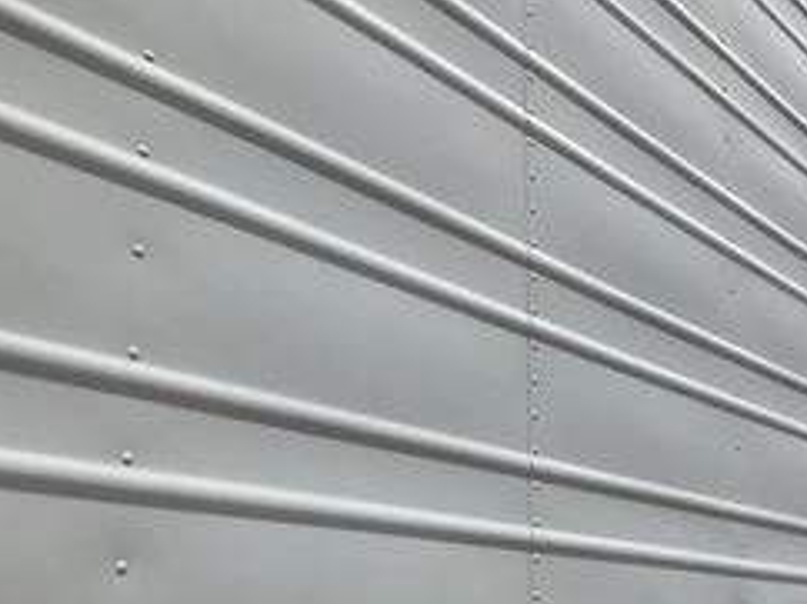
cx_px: 607
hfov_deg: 38.6
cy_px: 497
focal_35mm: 48
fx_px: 1118
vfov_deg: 29.4
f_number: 1.8
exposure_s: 1/574
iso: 25
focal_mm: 3
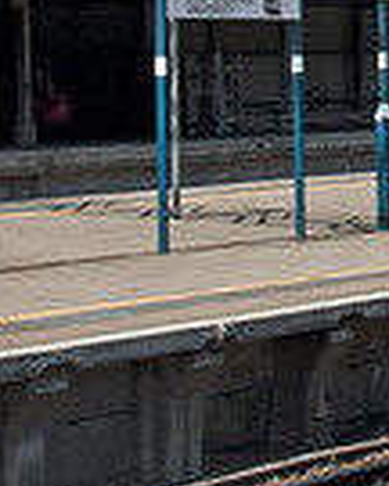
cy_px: -31
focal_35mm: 175
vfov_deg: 10.9
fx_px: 2519
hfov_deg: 8.1
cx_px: 980
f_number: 9
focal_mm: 29
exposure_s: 1/320
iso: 200
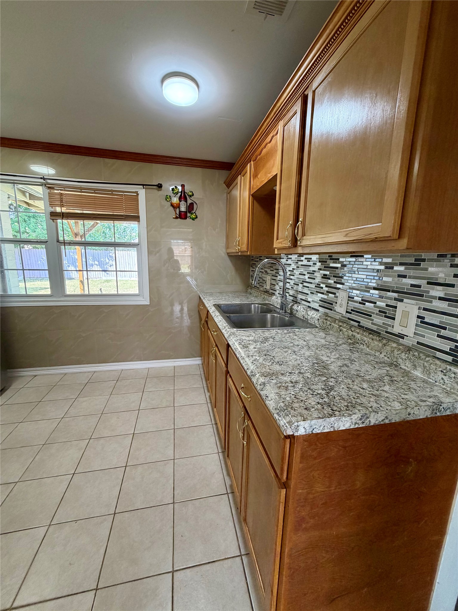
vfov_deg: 102.1
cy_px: 306
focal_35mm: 14
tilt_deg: -10.3
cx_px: 229
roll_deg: -1.5
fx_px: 247
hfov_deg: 85.7
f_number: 2.2
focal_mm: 2.22
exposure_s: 1/60
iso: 160
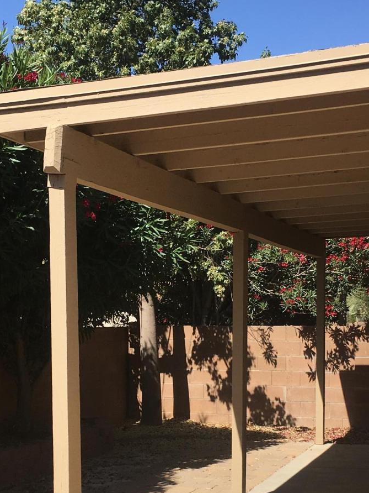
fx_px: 924
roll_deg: -0.2
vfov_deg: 29.5
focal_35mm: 65
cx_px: 165
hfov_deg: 22.6
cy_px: 340
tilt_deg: -1.8
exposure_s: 1/1425
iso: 25
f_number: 2.2
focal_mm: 4.15
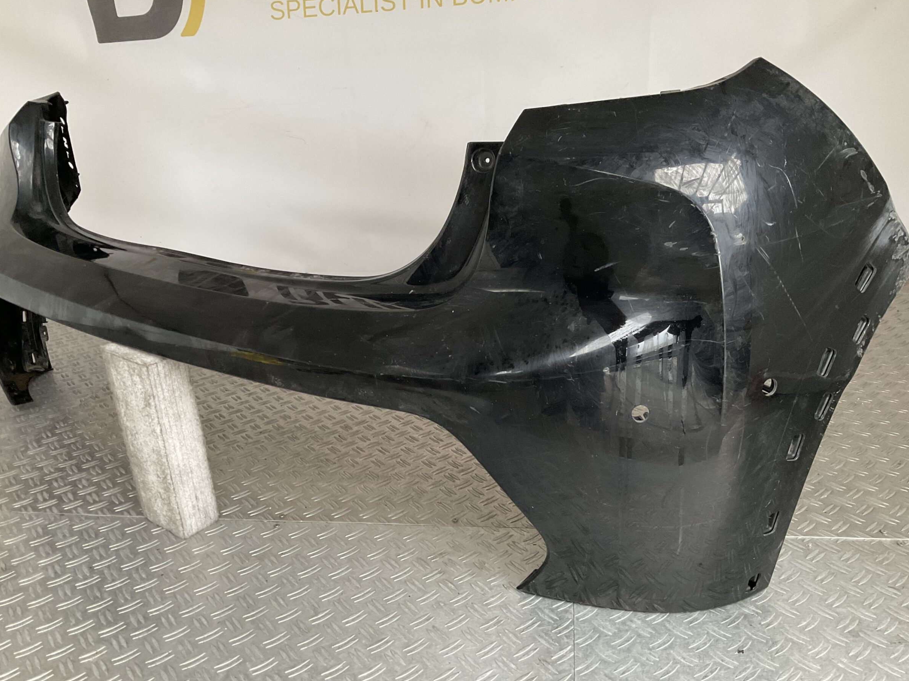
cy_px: 348
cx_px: 441
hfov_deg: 58.3
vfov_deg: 45.4
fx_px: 814
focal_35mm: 31
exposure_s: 1/50
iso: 125
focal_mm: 3
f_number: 1.8
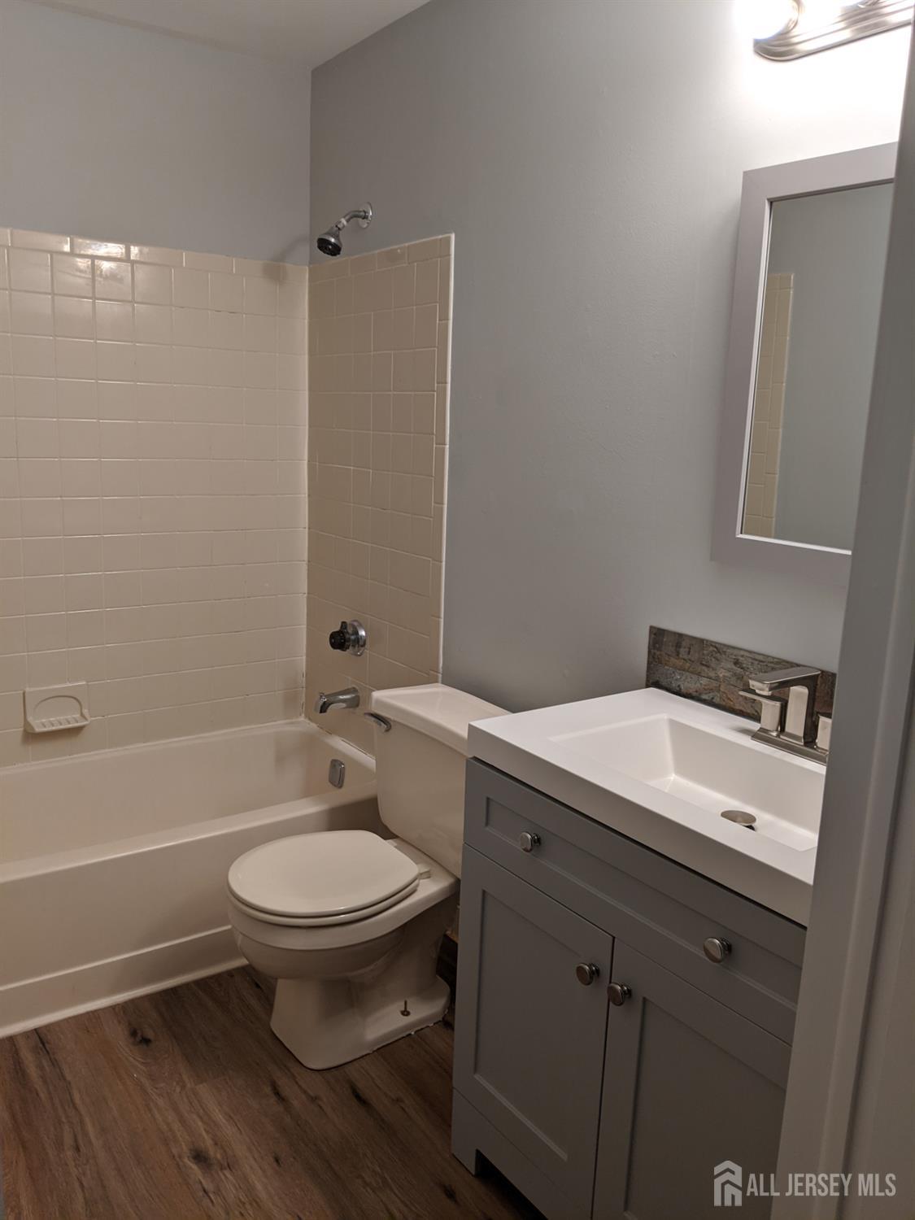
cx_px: 458
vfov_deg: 65.3
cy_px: 610
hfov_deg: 51.4
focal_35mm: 27
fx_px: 952
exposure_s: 1/40
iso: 53
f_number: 1.8
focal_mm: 4.44
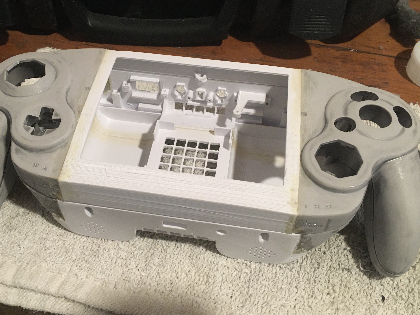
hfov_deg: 48.8
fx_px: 461
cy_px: 157
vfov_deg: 37.7
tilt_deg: -49.8
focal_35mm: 38
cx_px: 177
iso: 125
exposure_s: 1/30
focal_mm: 4.15
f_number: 2.2
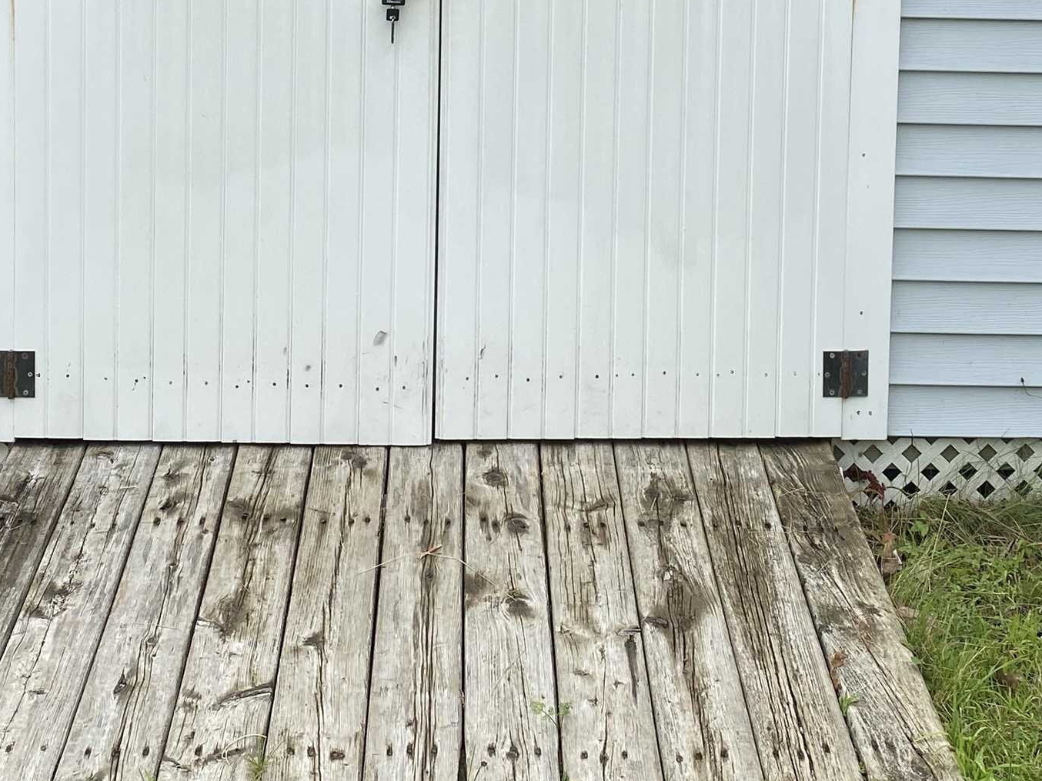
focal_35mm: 59
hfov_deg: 32.7
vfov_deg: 23.7
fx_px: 1776
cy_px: -11
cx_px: 563
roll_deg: -1.8
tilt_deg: -6.5
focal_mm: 4.25
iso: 32
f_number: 1.8
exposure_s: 1/1300
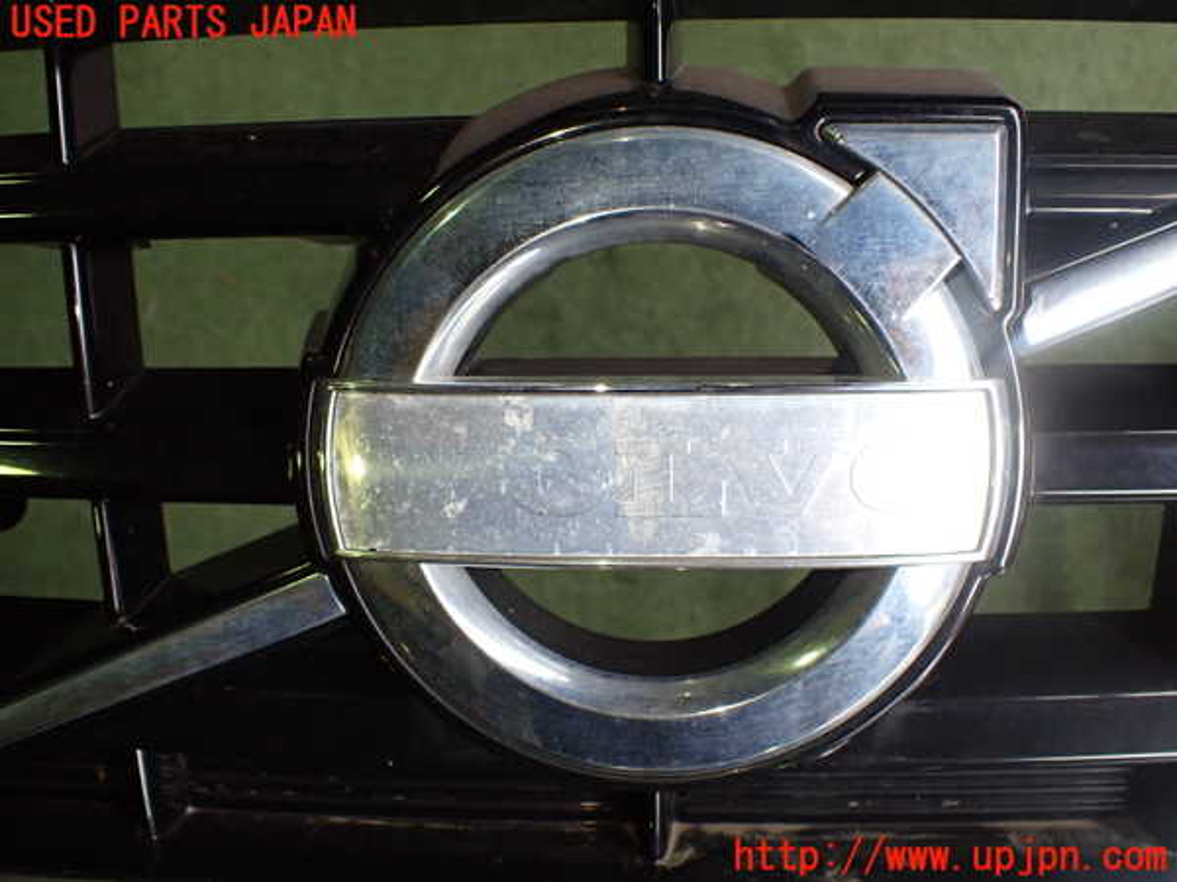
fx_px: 1020
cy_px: 441
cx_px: 588
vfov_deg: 46.8
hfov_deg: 60.0
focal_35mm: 30
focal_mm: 5.4
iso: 320
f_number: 2.3
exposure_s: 1/125
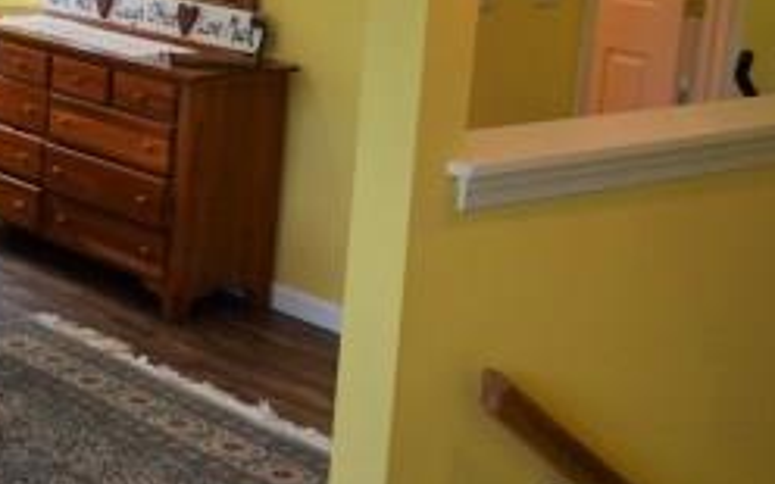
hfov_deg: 22.7
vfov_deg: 16.2
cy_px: 122
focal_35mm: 80
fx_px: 1690
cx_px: -269
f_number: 4.5
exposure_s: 1/60
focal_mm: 18
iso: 400
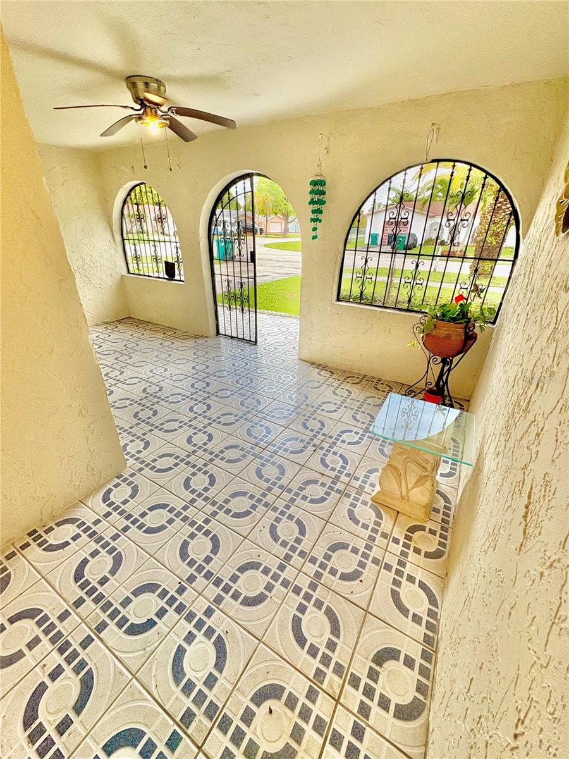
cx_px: 284
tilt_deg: -26.4
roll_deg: -1.4
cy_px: 380
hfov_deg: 85.7
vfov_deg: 102.1
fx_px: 307
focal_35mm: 14
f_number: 2.2
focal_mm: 2.22
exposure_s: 1/352
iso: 64
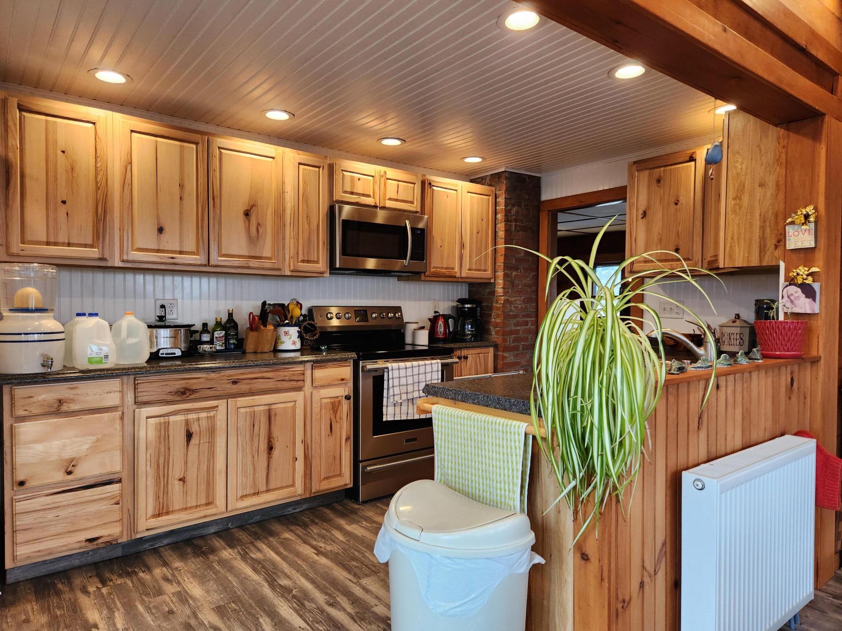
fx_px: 559
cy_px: 316
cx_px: 421
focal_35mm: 23
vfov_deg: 58.9
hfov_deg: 73.9
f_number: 1.8
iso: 200
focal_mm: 5.4
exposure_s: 1/180
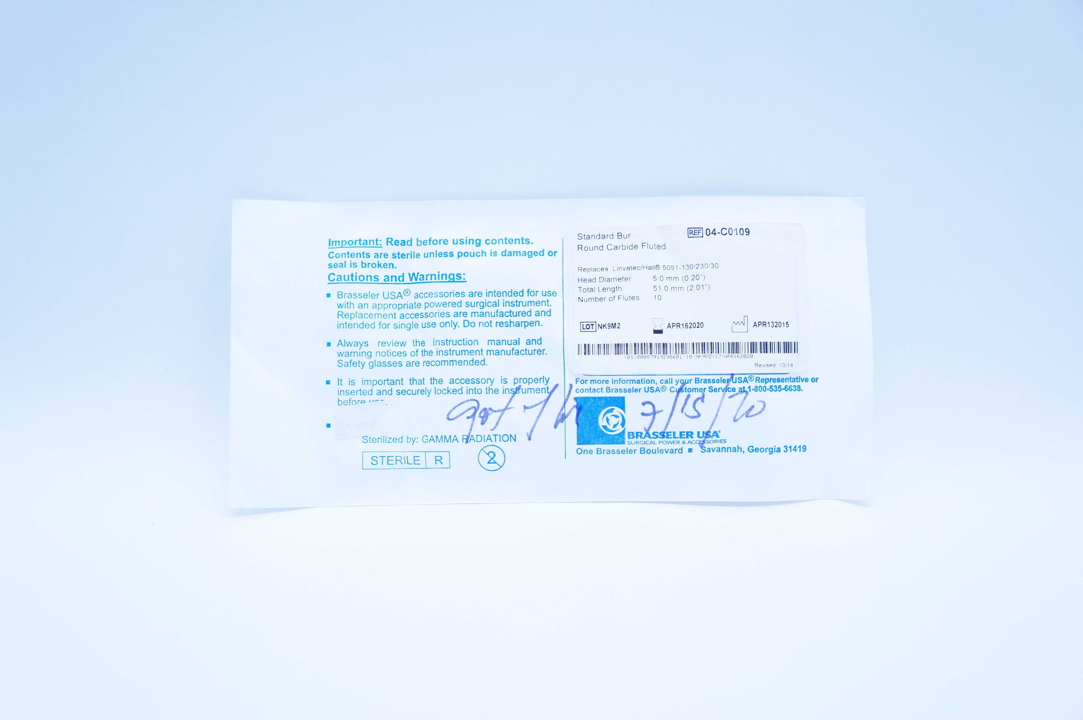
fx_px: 1217
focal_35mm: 40
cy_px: 360
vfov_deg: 32.9
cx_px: 542
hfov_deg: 48.0
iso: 800
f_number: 5
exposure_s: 1/200
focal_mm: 27
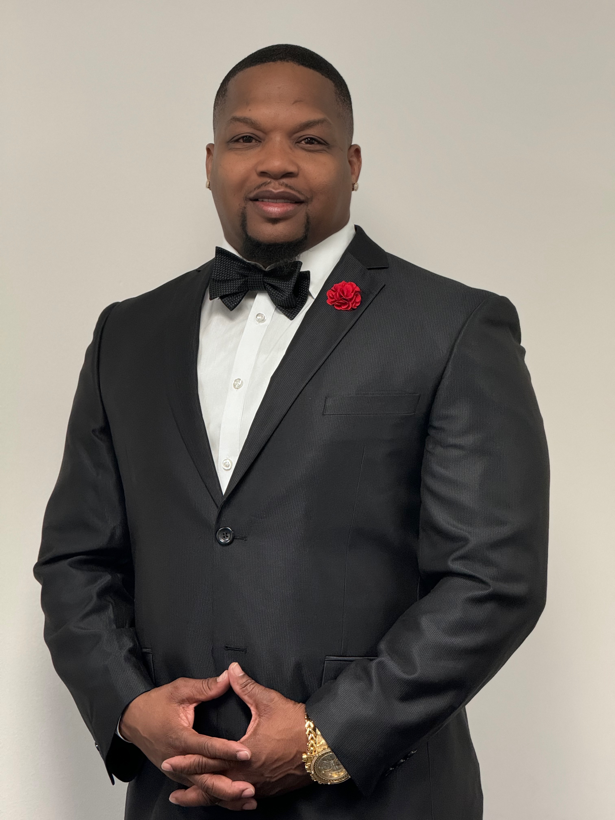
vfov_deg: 16.4
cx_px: 308
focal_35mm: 120
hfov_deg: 12.3
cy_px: 410
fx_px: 2843
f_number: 2.8
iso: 400
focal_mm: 15.66
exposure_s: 1/60
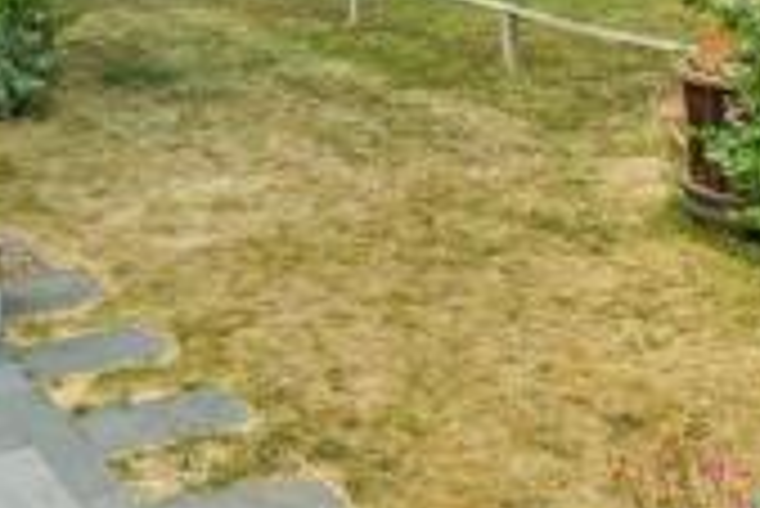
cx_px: 65
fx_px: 1225
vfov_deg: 20.8
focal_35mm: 58
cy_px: -191
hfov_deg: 32.6
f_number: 7.1
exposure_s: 1/200
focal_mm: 10
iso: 320
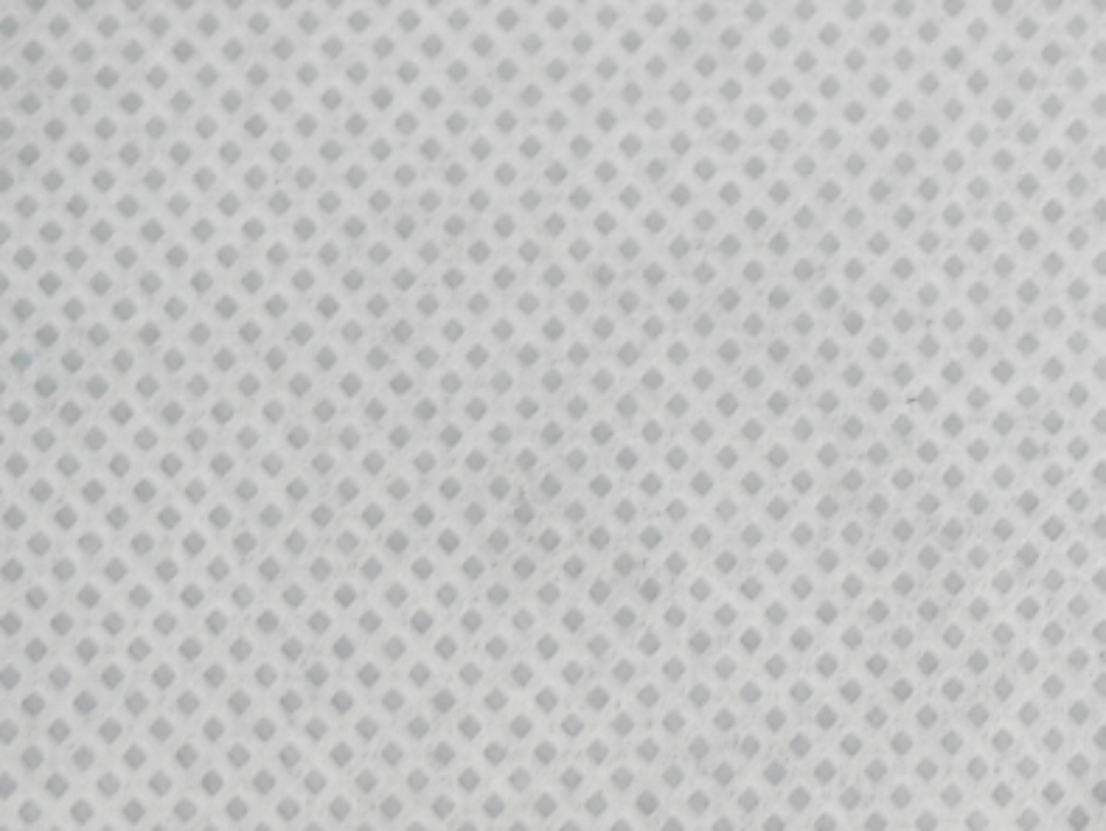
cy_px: -424
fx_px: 9207
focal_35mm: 288
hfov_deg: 6.7
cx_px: 1920
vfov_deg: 5.1
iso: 200
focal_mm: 25
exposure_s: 1/160
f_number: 2.2
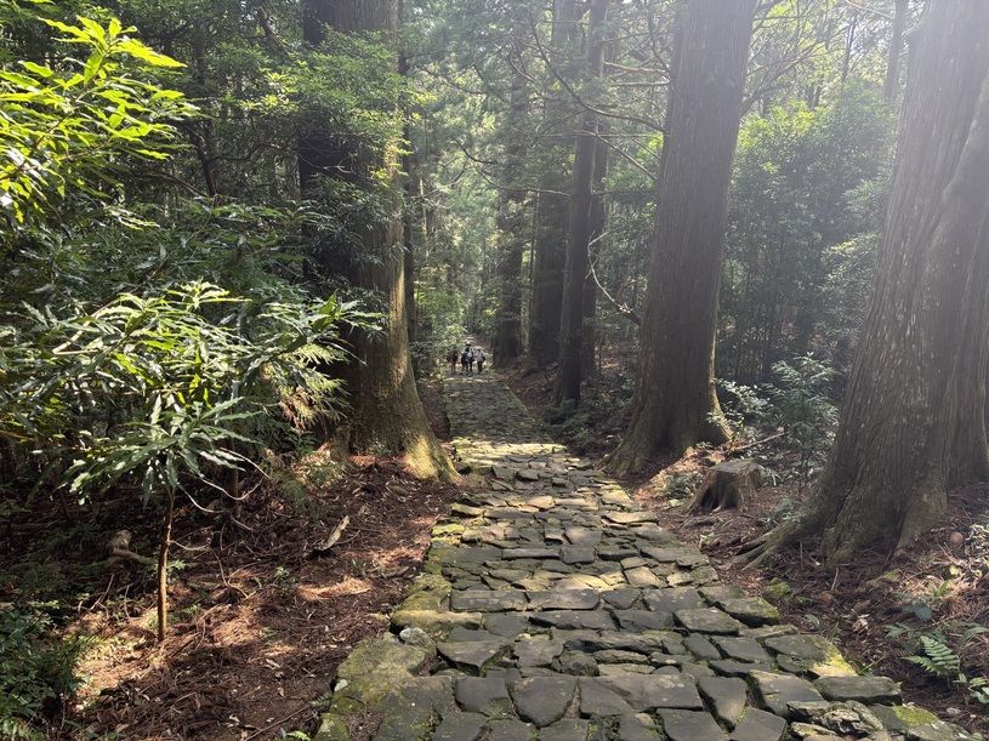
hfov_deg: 67.3
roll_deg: -1.3
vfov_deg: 53.1
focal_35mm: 26
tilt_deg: -14.0
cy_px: 370
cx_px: 494
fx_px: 743
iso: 80
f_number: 1.6
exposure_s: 1/121
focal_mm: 5.96
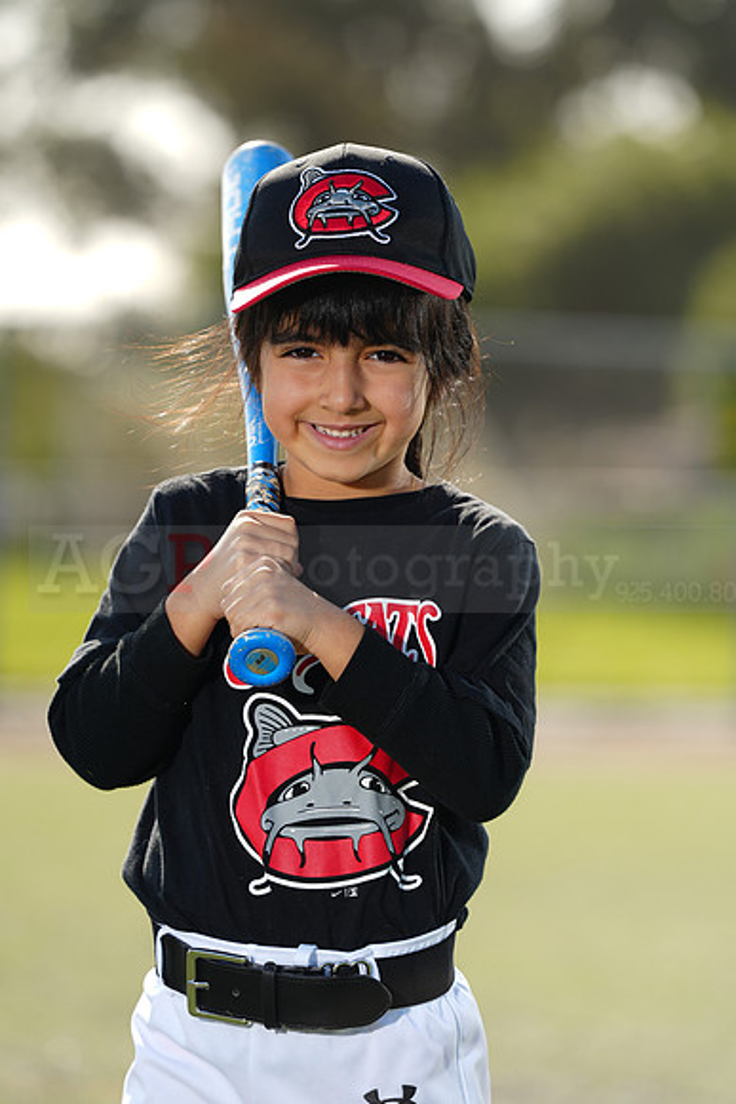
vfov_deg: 10.3
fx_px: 6129
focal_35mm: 200
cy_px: 552
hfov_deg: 6.9
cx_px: 368
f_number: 4.5
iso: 50
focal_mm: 200
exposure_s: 1/250
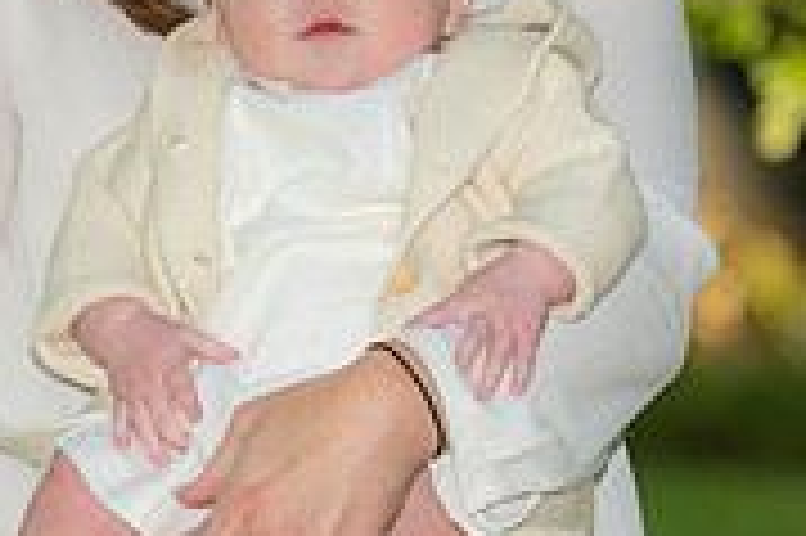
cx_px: 171
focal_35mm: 318
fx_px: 7113
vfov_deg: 4.3
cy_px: 9
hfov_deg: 6.5
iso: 100
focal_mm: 98
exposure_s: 1/320
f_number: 4
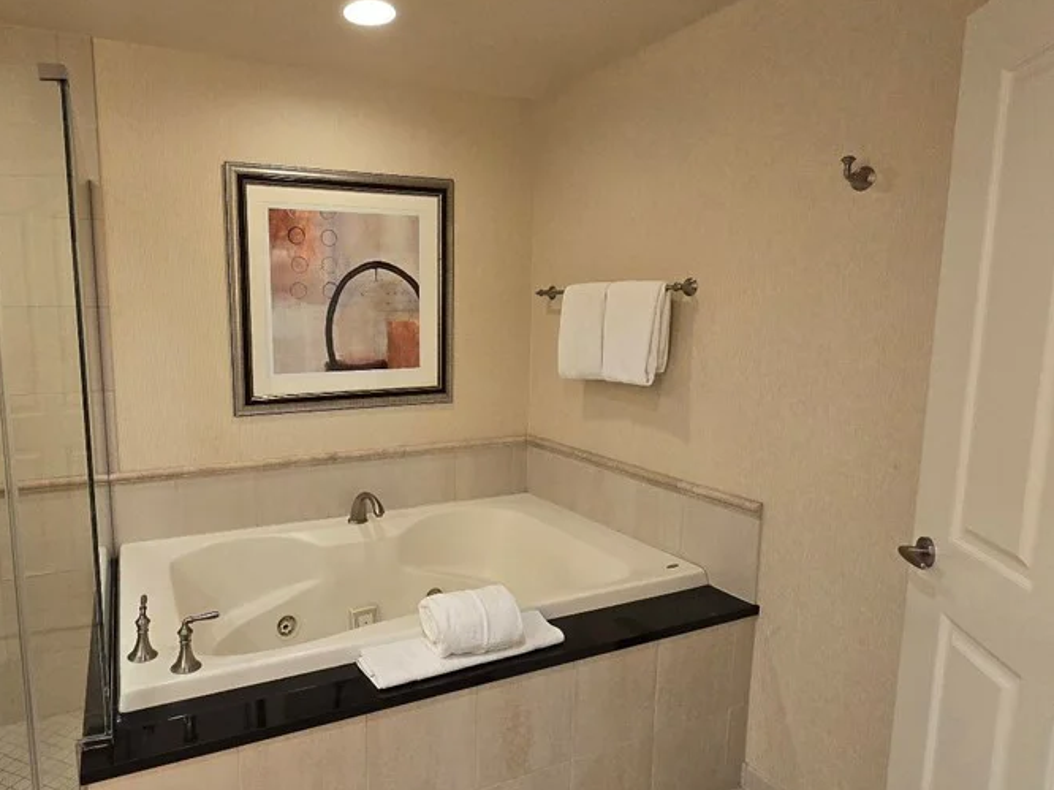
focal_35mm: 20
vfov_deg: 65.9
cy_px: 397
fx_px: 609
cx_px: 396
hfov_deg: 80.3
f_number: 2.2
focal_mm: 2.2
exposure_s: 1/60.2
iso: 400
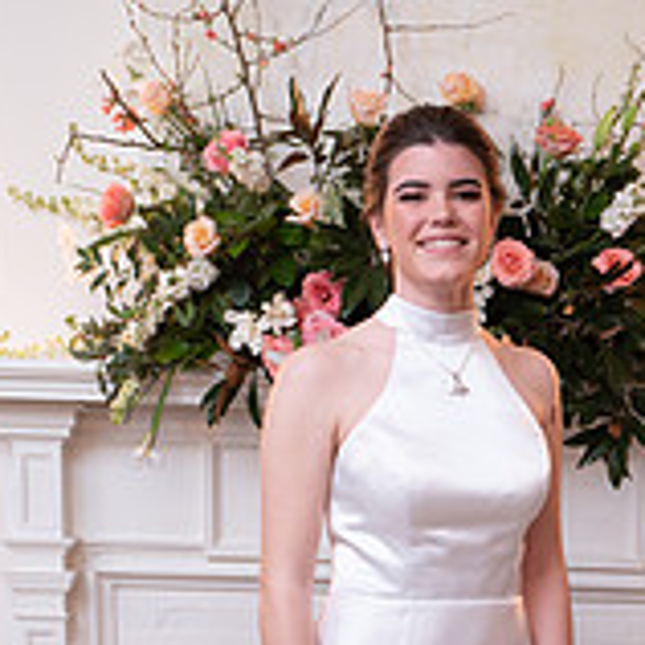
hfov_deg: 22.8
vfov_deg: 21.3
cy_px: 788
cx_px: 494
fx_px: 1581
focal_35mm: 75
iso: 800
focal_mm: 31
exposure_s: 1/80
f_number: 4.5
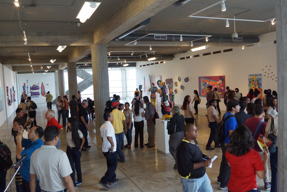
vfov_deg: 43.6
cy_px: 96
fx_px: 239
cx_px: 144
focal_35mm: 30
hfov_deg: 61.9
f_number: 4.5
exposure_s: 1/200
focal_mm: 20
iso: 1600
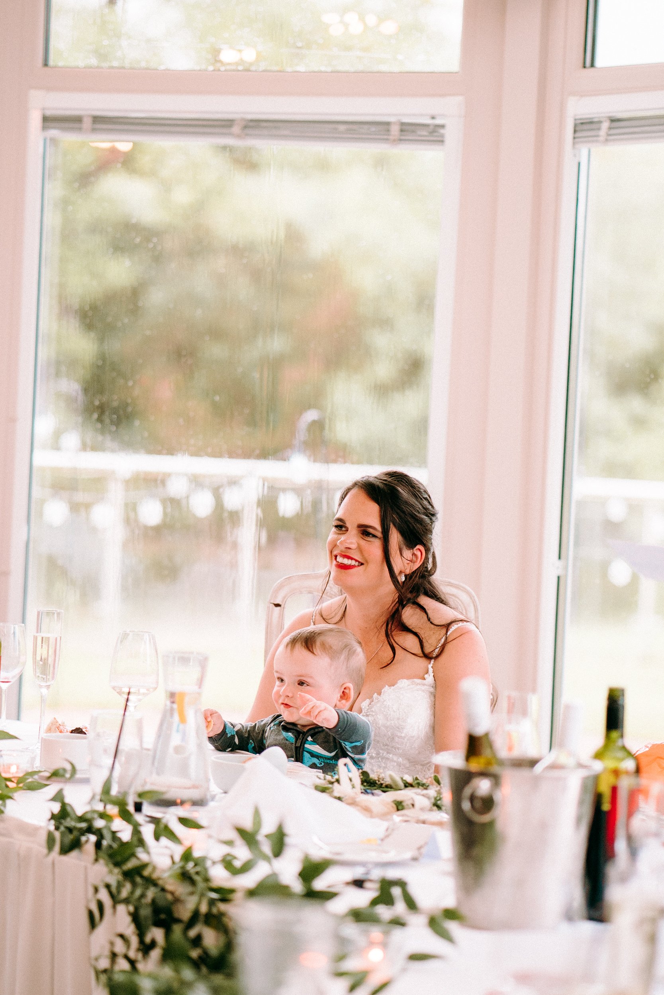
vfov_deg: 16.1
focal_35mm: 127
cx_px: 332
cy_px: 498
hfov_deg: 10.8
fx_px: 3513
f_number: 2
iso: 800
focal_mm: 85
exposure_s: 1/250
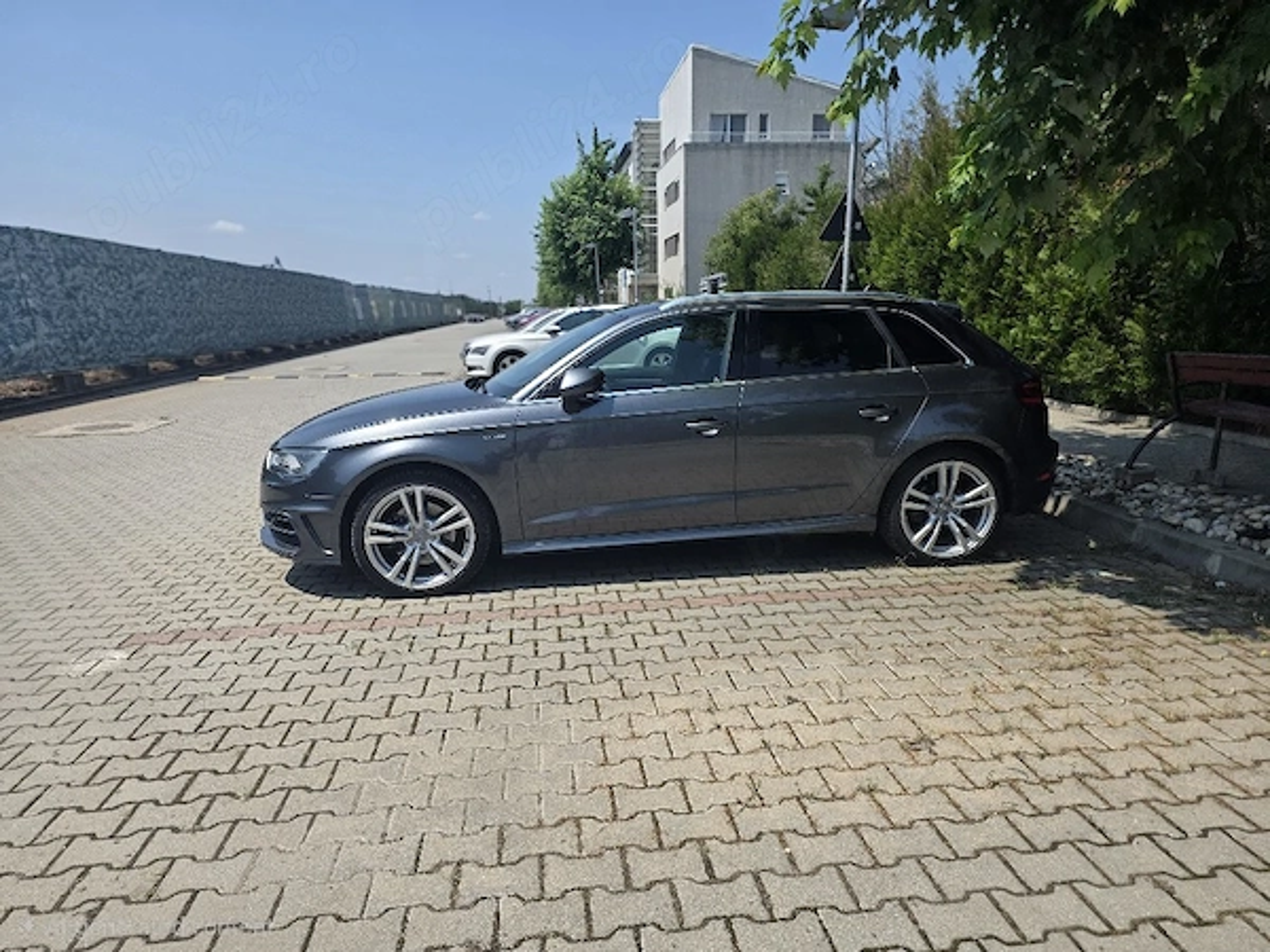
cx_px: 635
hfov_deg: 73.9
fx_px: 844
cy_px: 476
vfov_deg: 58.9
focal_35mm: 23
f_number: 1.7
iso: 80
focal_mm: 6.25
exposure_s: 1/10000
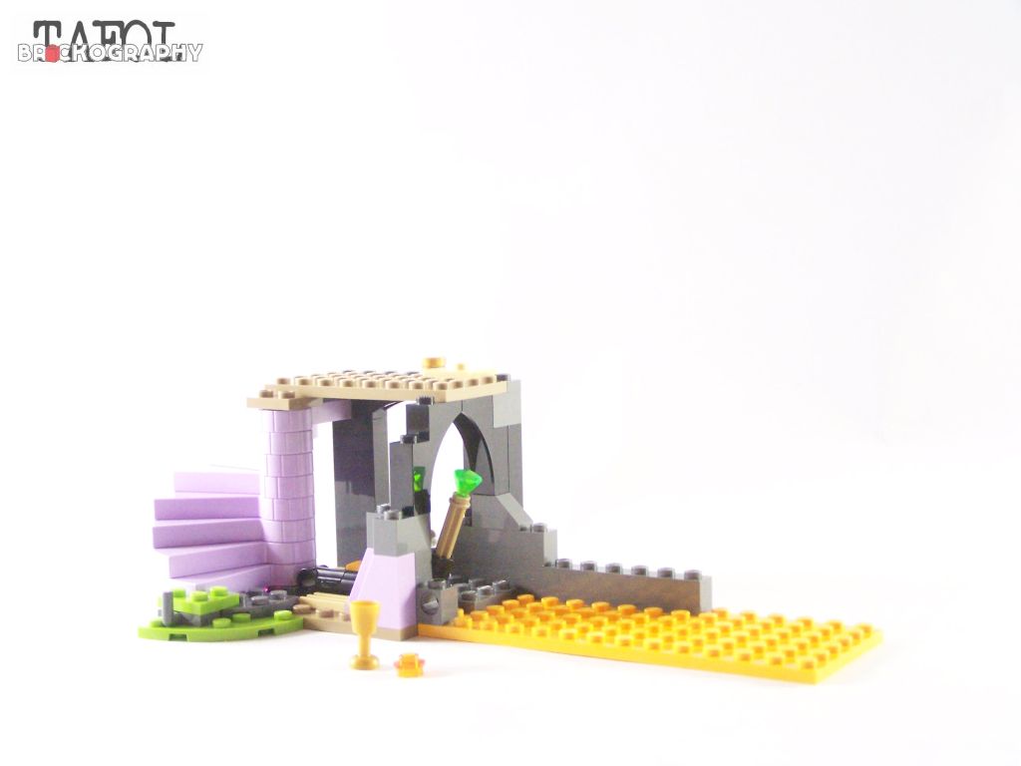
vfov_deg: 24.8
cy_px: 383
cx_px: 510
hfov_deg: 32.7
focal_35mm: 59
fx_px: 1740
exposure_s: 1/45
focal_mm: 9.8
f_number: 3.1
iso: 400
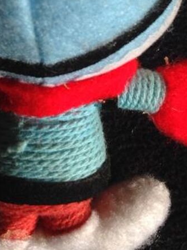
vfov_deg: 17.8
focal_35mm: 106
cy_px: -41
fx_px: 766
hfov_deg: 13.8
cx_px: 19
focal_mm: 4.28
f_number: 2.4
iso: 64
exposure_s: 1/60
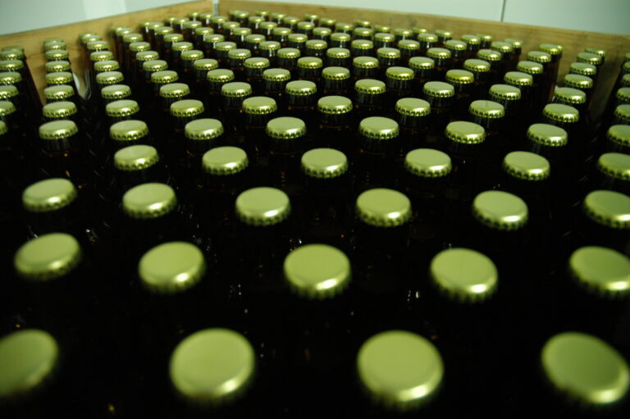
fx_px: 472
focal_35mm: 27
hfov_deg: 67.4
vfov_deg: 47.9
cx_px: 315
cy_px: 210
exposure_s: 1/8
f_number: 3.5
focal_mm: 18
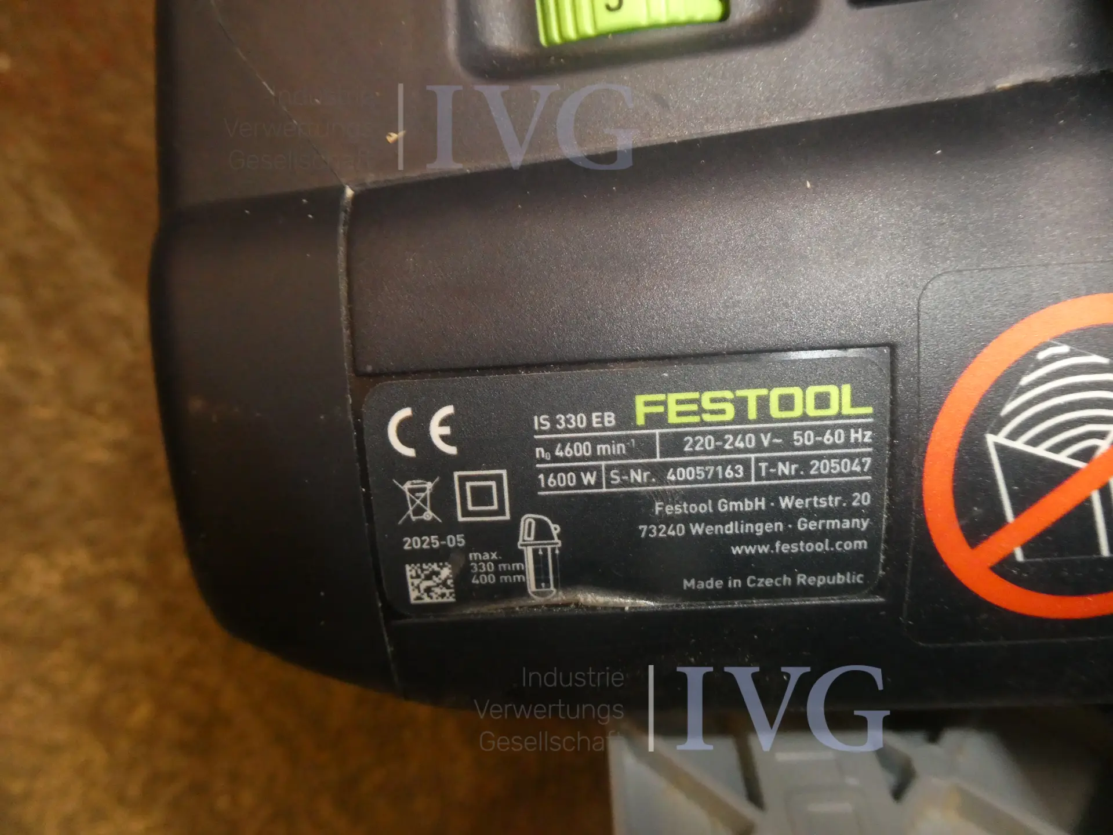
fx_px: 772
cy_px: 418
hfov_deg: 71.6
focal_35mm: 24
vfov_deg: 56.8
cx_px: 556
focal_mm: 4.3
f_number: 3.3
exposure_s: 1/60
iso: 800
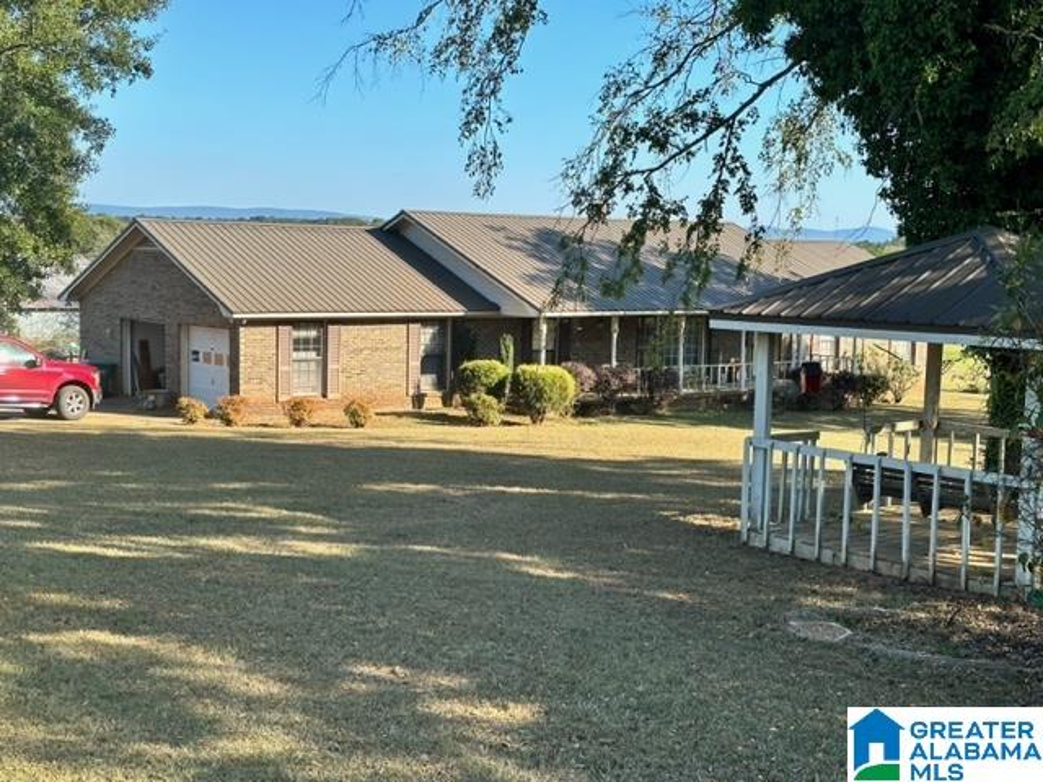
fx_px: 1446
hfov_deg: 39.7
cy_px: 391
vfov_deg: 30.3
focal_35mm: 48
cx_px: 522
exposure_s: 1/1815
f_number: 1.78
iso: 64
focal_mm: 6.86
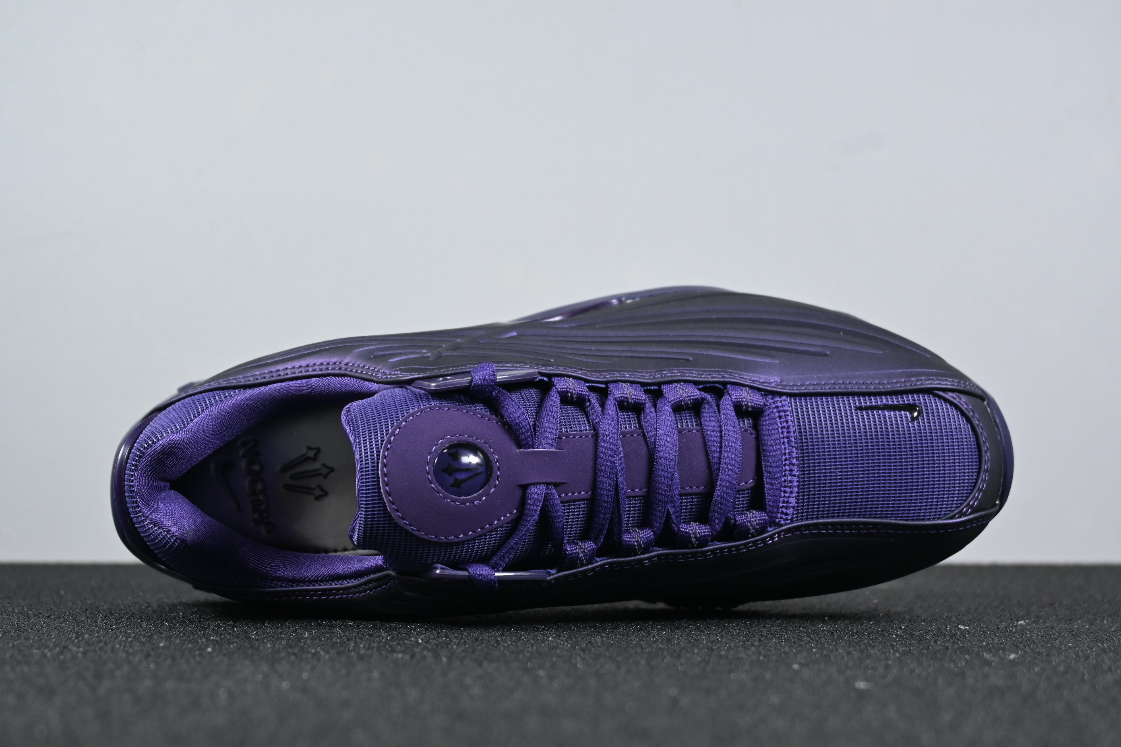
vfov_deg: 22.1
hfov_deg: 32.6
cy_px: 374
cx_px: 560
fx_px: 1915
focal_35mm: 62
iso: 640
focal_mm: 41
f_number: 5.6
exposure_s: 1/125
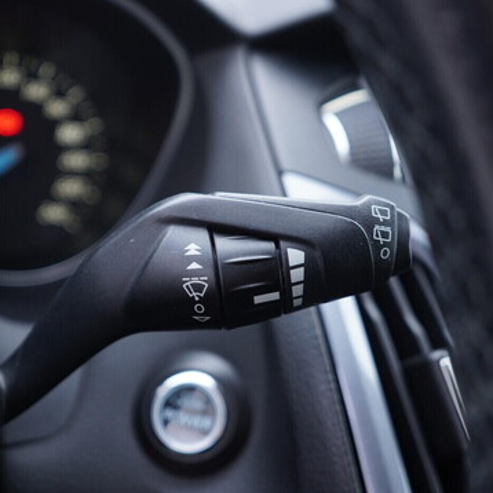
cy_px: 246
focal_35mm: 47
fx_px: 757
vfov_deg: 36.1
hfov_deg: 35.8
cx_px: 182
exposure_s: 1/40
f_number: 2.8
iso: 320
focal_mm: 24
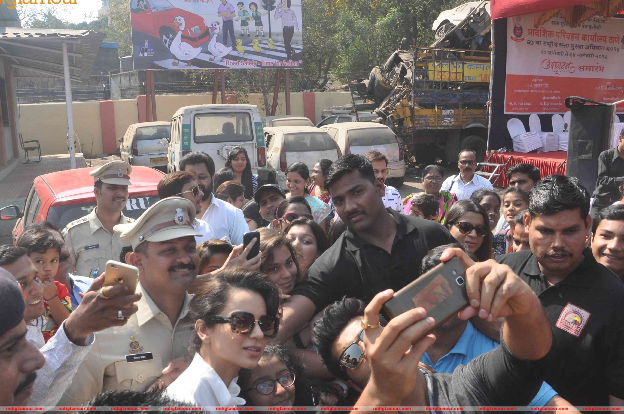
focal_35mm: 30
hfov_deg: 61.9
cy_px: 209
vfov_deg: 43.5
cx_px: 289
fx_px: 519
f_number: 13
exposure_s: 1/640
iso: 1000
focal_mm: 18
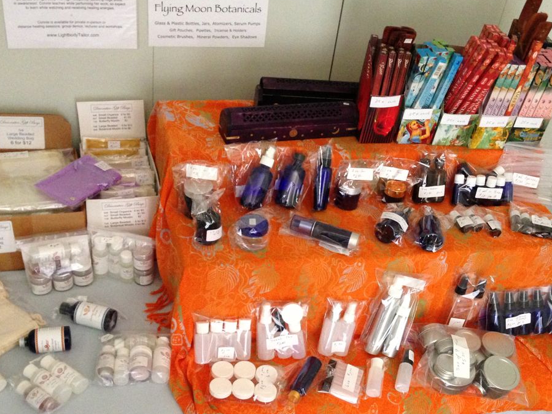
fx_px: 749
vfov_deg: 30.7
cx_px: 290
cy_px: 266
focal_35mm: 47
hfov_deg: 40.4
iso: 400
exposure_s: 1/17
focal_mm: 4.13
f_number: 2.4
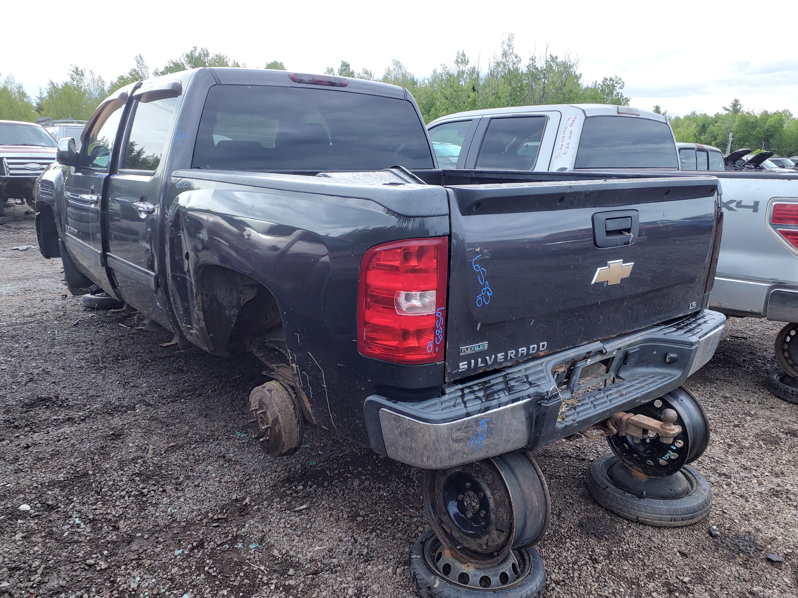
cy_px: 299
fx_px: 599
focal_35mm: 26
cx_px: 399
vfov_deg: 53.1
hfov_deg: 67.3
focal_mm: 3.58
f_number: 1.9
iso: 64
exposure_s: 1/120
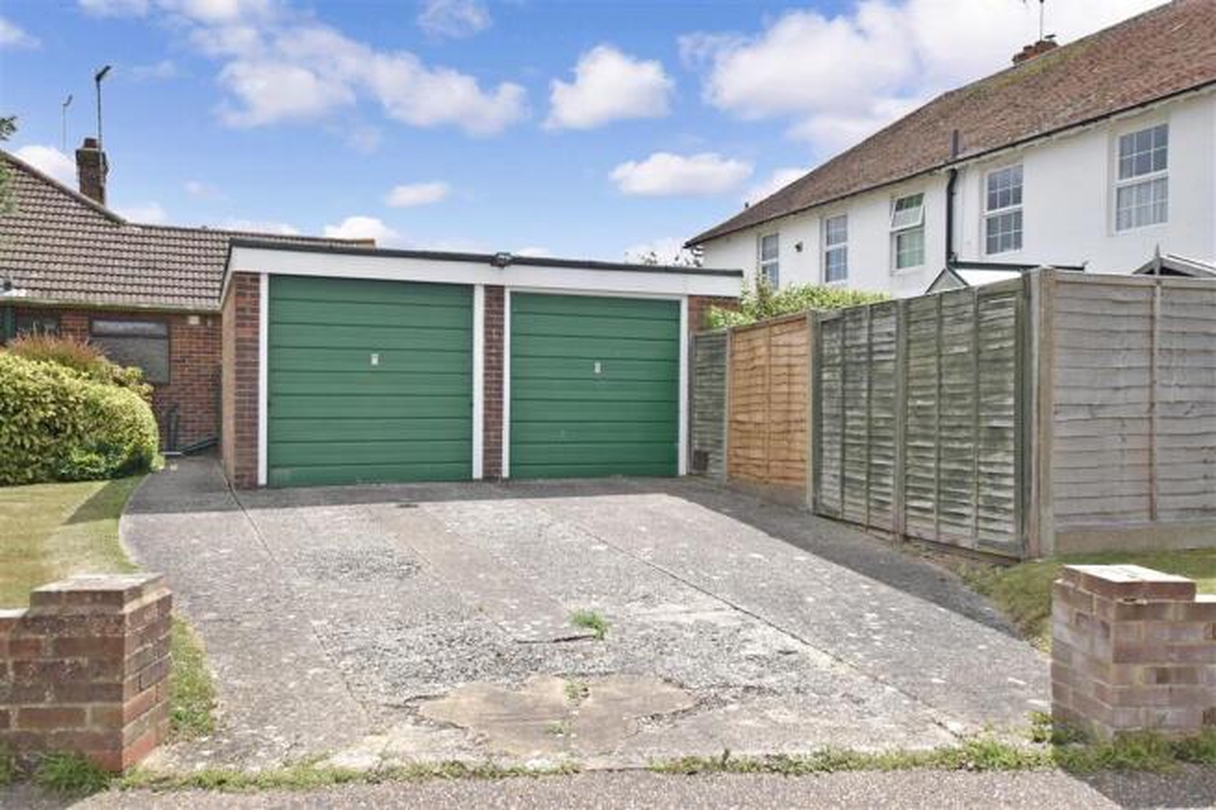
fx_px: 1013
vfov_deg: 43.6
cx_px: 608
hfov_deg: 61.9
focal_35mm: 30
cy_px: 405
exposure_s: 1/1600
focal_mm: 20
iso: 500
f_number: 8
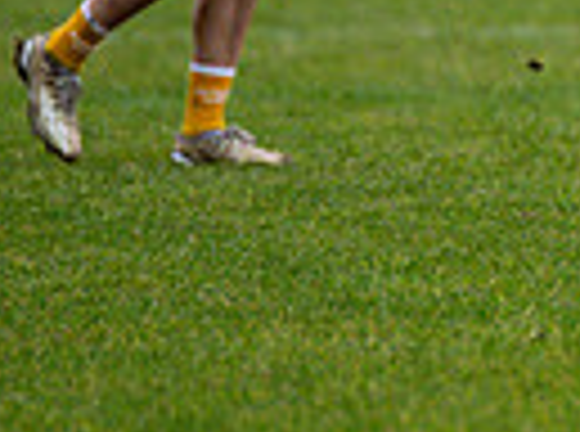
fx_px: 21738
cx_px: 1164
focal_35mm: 1301
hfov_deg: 1.5
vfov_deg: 1.1
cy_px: -164
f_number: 2.8
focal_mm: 300
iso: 2500
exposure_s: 1/640
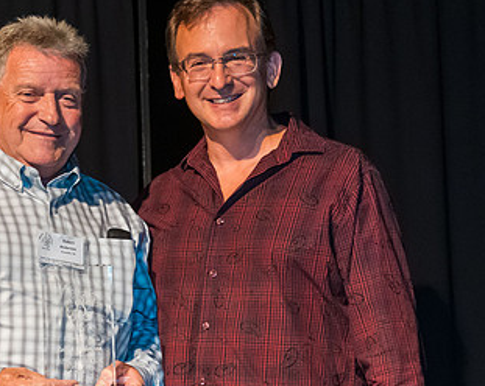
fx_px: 1577
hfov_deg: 17.4
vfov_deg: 13.9
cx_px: 130
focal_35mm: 110
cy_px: 294
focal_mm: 41
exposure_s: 1/80
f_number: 2.8
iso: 6400
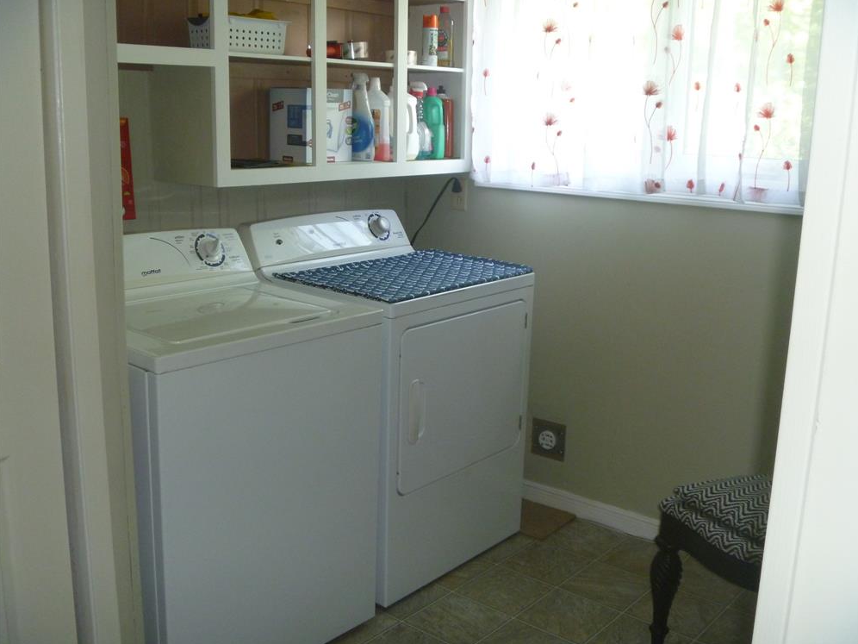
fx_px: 892
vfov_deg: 39.7
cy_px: 316
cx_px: 437
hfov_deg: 51.4
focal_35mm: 36
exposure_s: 1/30
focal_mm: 6.3
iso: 250
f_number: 3.5
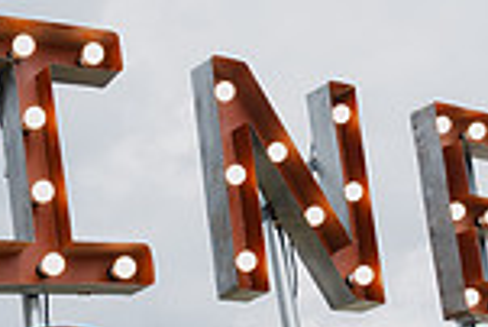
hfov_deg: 21.8
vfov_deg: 14.4
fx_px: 1248
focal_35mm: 92
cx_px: 84
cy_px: 387
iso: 90
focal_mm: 24
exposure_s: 1/320
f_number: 5.6
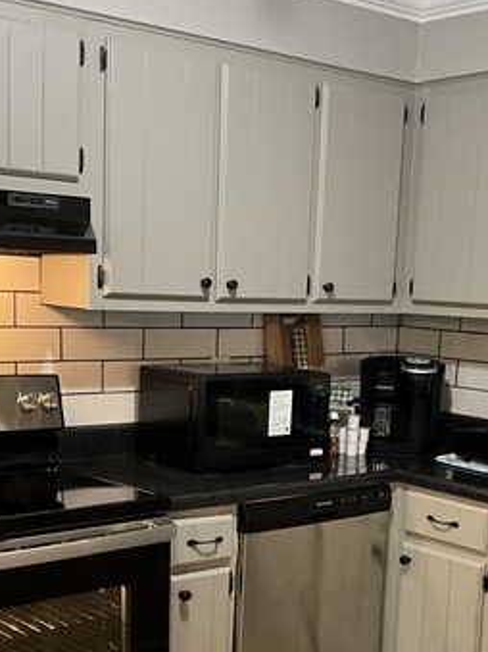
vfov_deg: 33.3
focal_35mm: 57
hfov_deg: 25.6
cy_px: 463
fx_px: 1072
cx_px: 265
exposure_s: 1/40
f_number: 1.8
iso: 250
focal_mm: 3
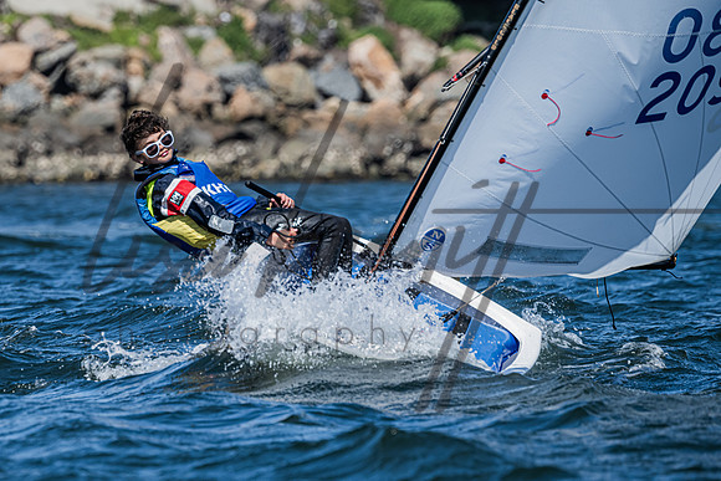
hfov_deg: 3.9
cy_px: 316
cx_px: 247
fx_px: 10525
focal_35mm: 525
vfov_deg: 2.6
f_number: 8
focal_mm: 400
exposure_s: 1/1000
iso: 320
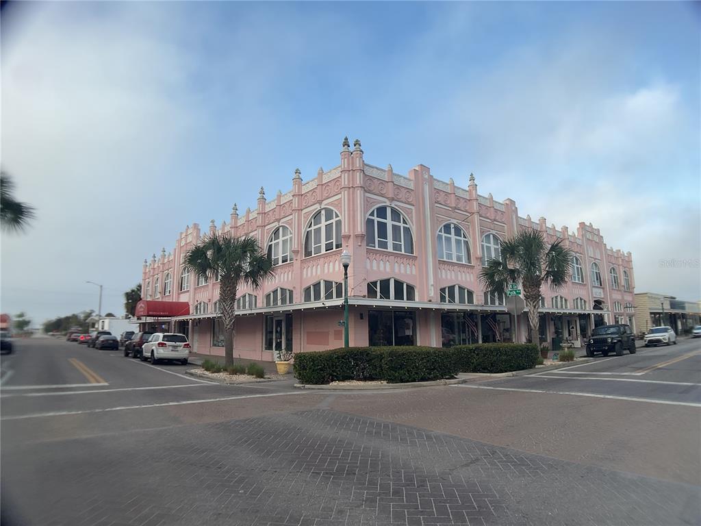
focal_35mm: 29
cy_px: 263
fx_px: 587
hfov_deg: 61.7
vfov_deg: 48.2
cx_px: 350
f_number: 1.8
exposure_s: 1/770
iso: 16
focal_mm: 3
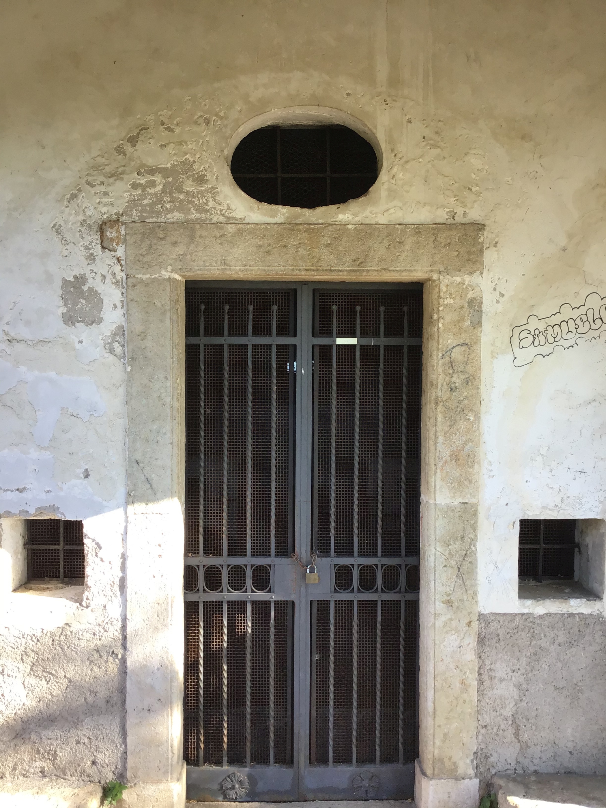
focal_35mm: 31
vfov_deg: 58.4
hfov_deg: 45.4
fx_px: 724
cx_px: 303
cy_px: 404
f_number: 2.4
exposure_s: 1/100
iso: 50
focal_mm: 3.3
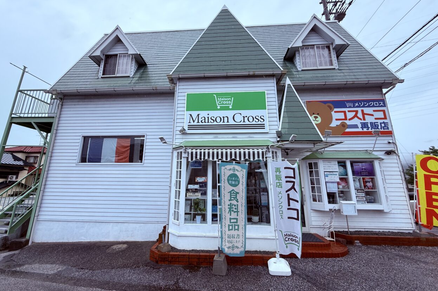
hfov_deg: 100.4
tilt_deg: +13.5
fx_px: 182
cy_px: 140
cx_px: 214
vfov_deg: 77.3
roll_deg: -1.0
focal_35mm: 15
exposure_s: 1/644
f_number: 2.2
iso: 50
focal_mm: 2.22
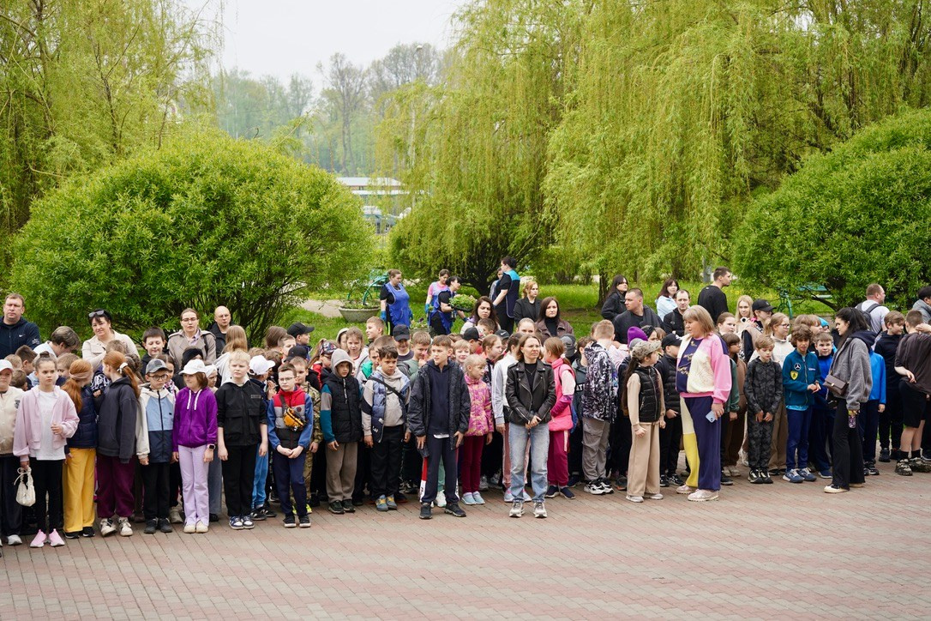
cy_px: 310
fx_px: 1611
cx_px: 466
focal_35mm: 62
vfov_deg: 21.8
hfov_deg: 32.2
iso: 100
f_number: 3.5
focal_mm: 62.3
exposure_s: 1/320
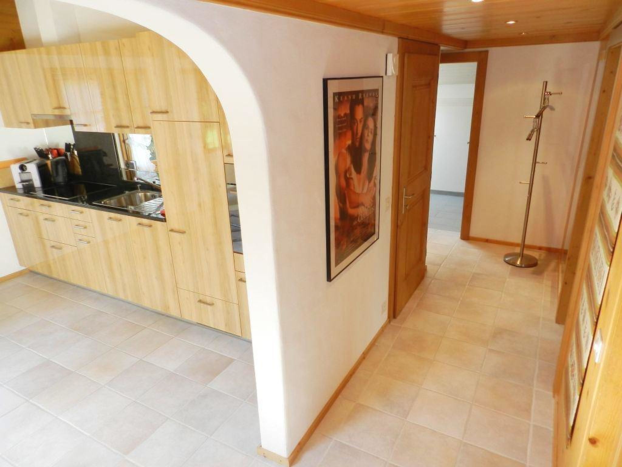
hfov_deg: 73.9
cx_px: 311
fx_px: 413
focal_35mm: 23
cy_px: 234
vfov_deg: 58.9
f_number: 3.4
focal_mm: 4
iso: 160
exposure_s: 1/40
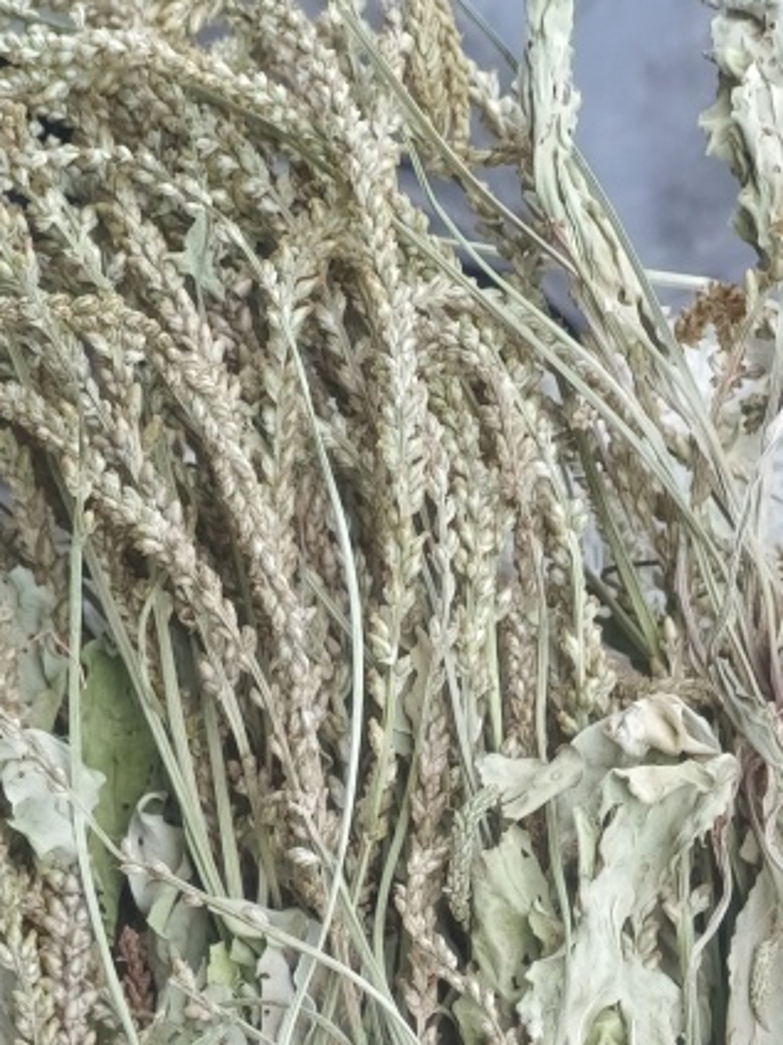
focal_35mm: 126
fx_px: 3802
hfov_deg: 11.8
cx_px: 366
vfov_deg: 15.1
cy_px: 1278
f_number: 2
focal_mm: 6.7
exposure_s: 1/135
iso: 100
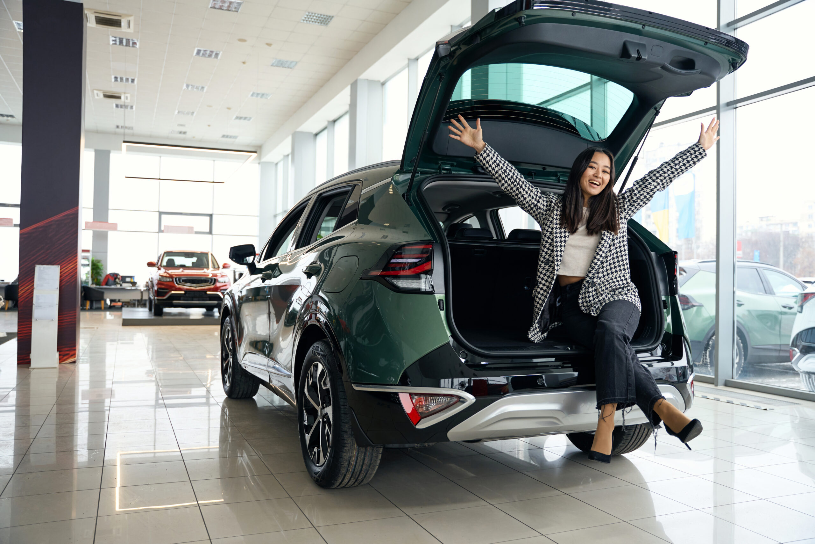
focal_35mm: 30
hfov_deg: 61.8
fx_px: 681
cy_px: 272
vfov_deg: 43.5
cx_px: 408
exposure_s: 1/250
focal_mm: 30.1
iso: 800
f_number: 2.8
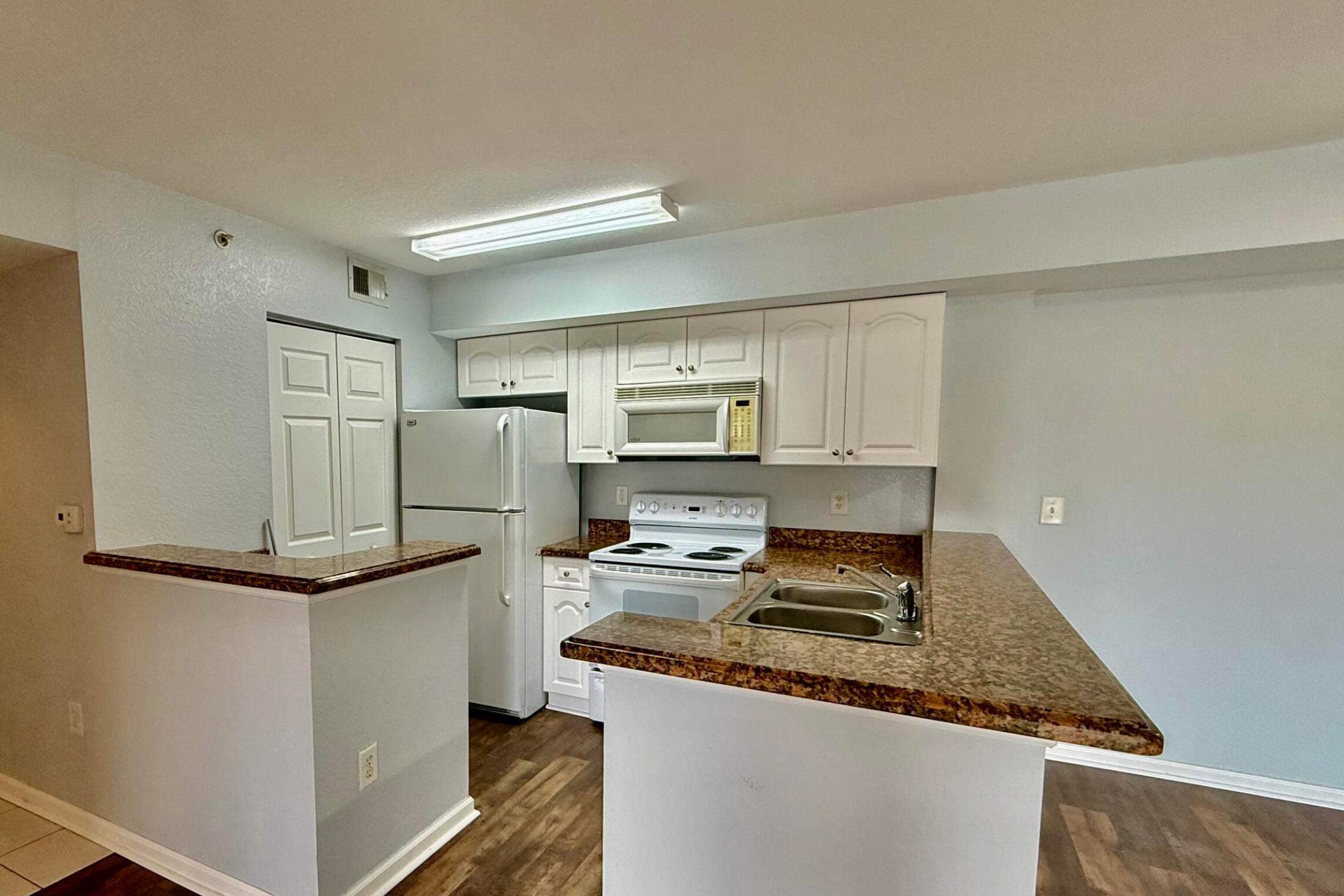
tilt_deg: -4.6
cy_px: 513
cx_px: 537
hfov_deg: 85.8
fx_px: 709
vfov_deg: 64.2
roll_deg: +0.5
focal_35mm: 19
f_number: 2.2
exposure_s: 1/120
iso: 160
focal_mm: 2.22
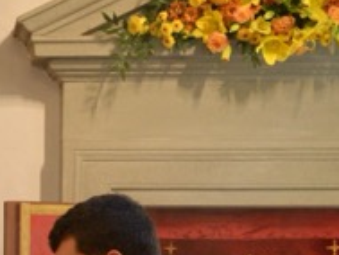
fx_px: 1744
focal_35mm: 178
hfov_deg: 10.6
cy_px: 488
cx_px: -224
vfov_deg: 8.0
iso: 1600
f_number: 5.6
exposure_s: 1/125
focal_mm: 35
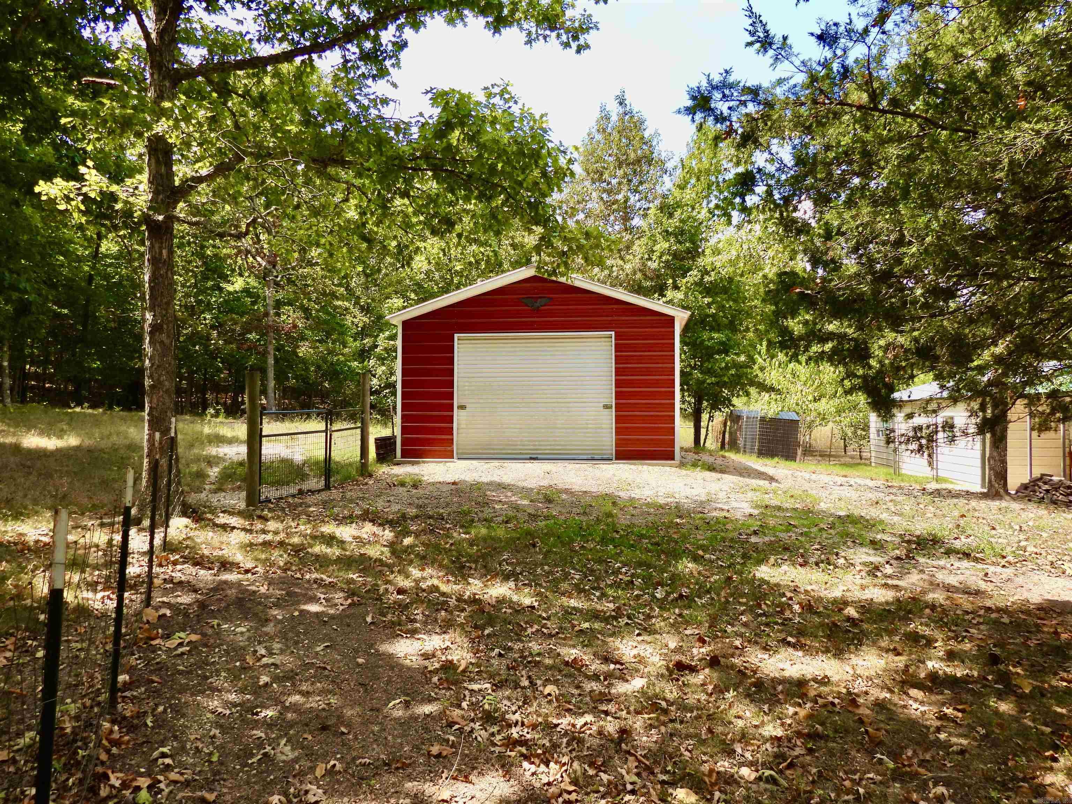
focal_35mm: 24
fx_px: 743
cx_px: 536
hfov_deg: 71.6
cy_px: 402
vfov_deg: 56.8
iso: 100
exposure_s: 1/500
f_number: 2.8
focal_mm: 4.3
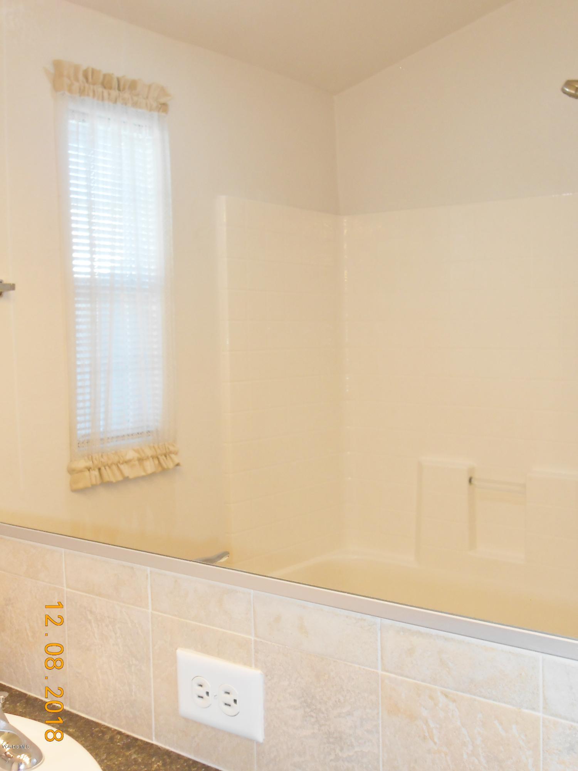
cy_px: 386
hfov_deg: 37.7
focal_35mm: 38
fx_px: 846
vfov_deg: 49.0
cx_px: 289
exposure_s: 1/30
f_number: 4.2
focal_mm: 6.8
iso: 160
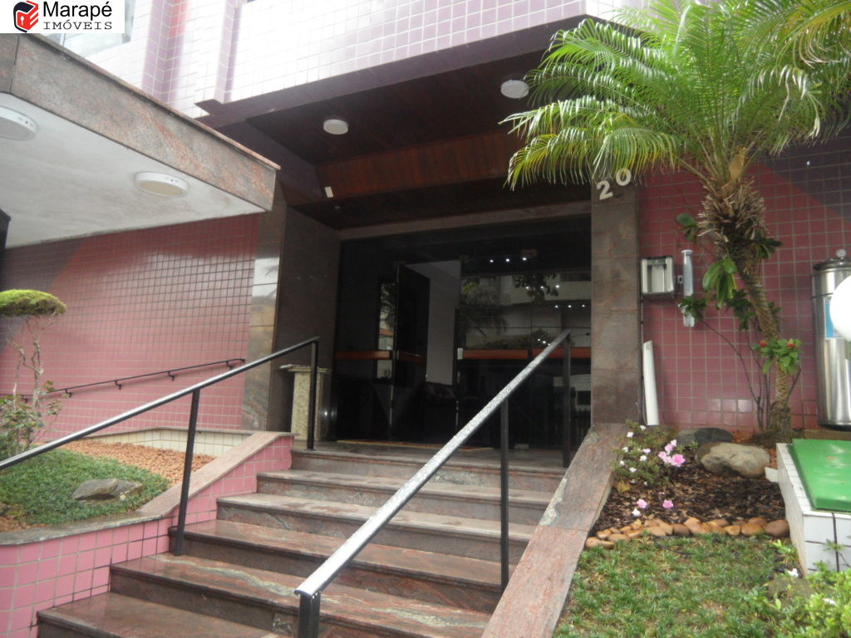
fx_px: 590
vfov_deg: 56.8
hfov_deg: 71.6
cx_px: 426
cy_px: 319
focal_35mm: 24
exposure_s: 1/30
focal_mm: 4.1
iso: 160
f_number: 2.9
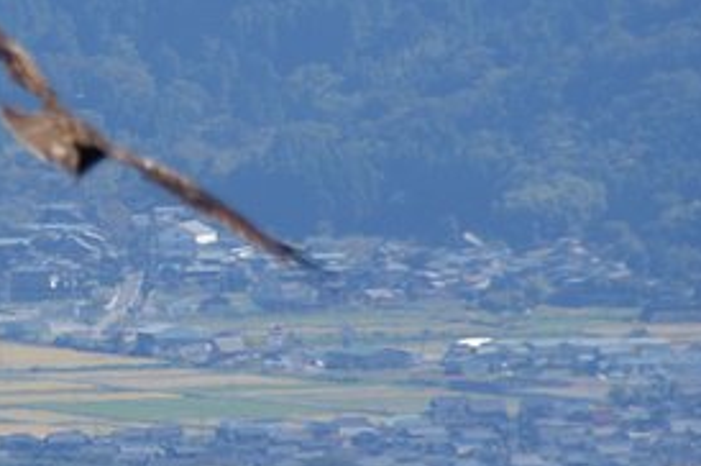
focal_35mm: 1402
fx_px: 27267
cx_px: 97
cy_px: 129
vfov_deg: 1.0
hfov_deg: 1.5
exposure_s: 1/400
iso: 100
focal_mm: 250
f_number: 6.3
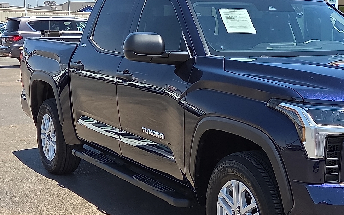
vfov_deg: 19.1
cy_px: 120
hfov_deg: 29.6
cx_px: 268
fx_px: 637
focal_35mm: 68
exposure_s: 1/1111
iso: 25
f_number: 1.8
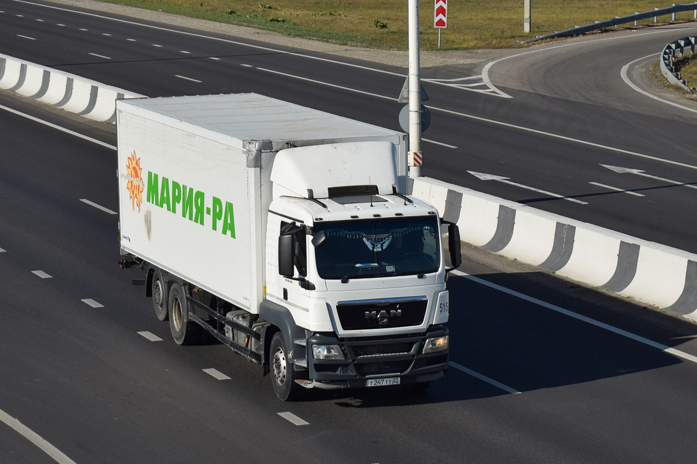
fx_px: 1616
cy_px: 231
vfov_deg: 16.3
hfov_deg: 24.3
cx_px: 347
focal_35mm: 84
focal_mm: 55
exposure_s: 1/1000
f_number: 5.6
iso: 100
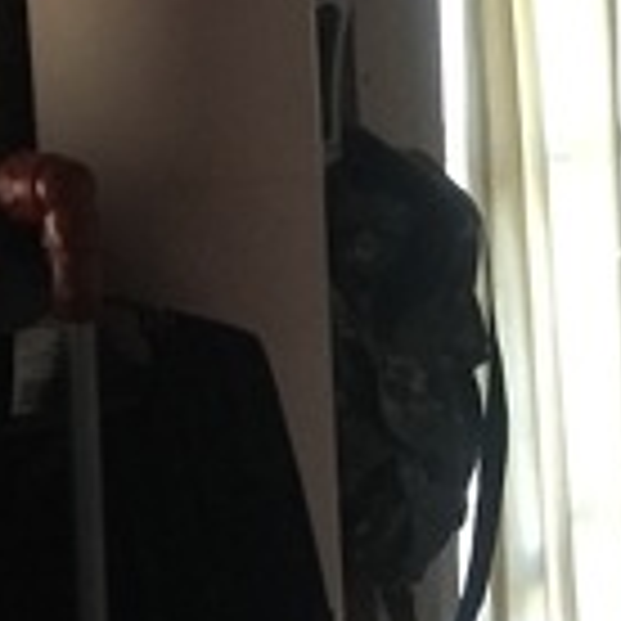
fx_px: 2517
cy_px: 544
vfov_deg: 13.9
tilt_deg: -12.0
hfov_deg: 13.1
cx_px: 990
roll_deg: -1.3
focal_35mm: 124
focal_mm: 4.15
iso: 250
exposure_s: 1/17
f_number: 2.2
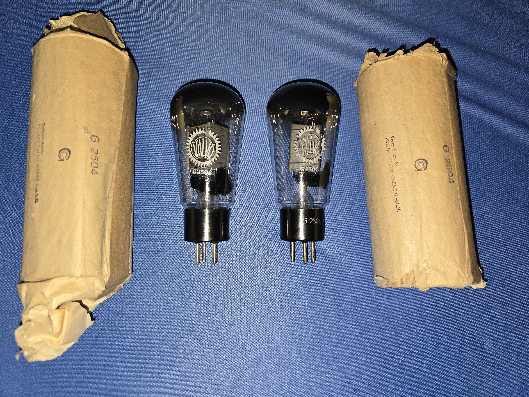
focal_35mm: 23
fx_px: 351
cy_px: 198
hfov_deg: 73.9
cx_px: 264
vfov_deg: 58.9
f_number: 1.7
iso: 32
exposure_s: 1/50.3
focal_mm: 6.3
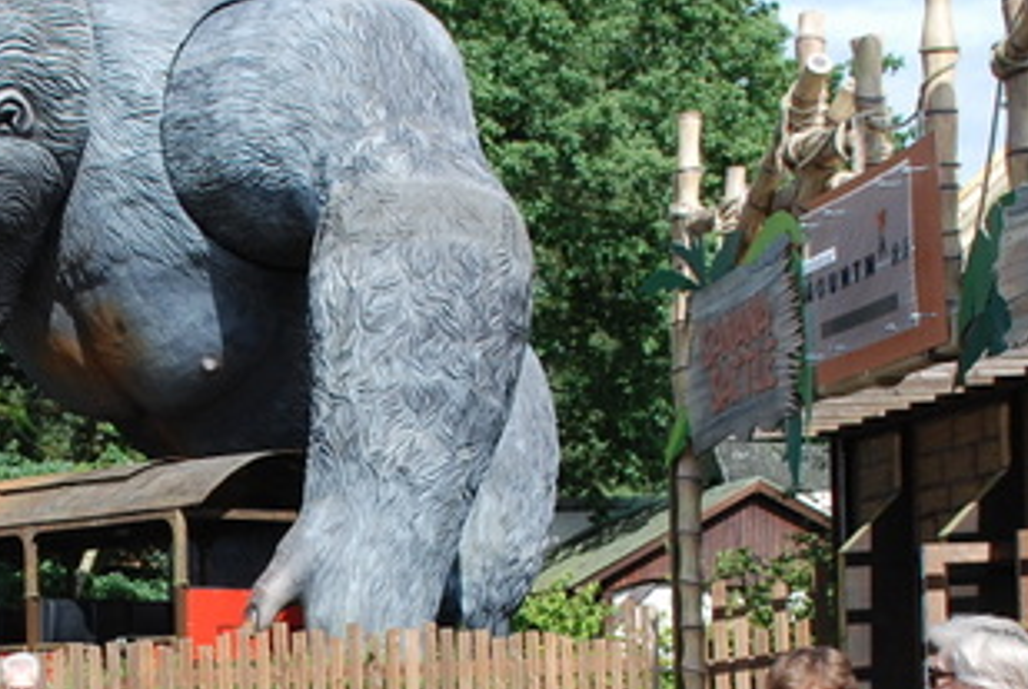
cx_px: 133
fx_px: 2602
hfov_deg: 21.9
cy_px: 662
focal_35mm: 91
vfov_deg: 14.9
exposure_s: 1/250
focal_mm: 26
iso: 320
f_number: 8
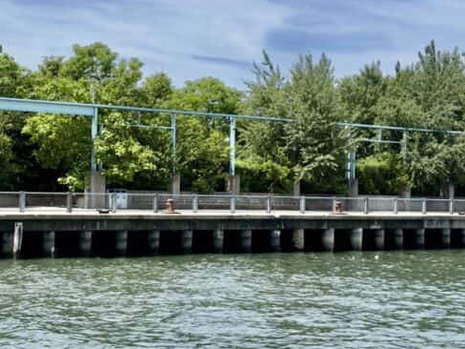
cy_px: 146
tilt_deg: +2.0
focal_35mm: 84
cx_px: 123
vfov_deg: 17.6
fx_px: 1128
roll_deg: -1.6
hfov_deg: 23.1
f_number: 1.78
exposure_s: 1/4545
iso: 64
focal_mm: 6.76
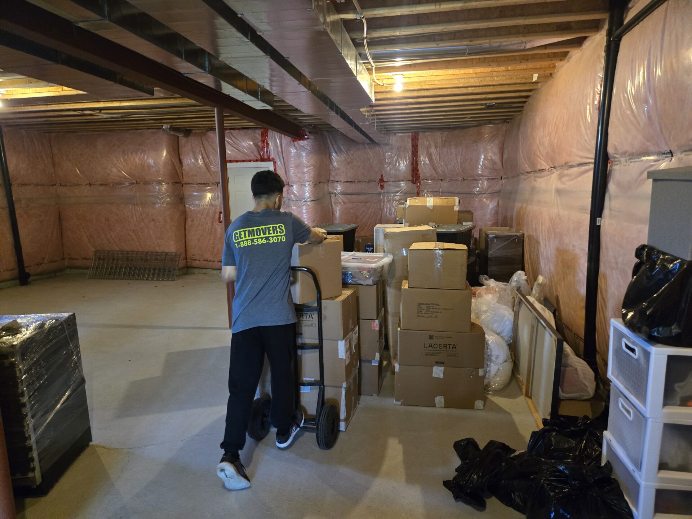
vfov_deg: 58.9
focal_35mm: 23
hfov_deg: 73.9
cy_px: 260
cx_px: 346
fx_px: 460
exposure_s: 1/60
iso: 1600
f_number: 1.8
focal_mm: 5.4
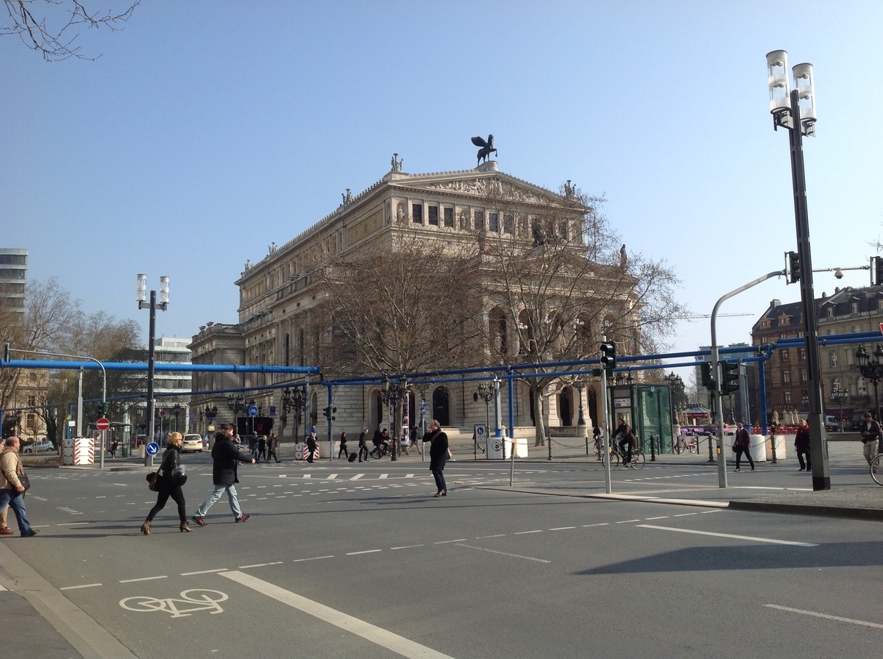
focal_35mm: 35
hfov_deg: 52.7
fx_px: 891
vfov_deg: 40.6
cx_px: 442
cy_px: 330
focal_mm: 4.28
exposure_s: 1/1592
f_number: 2.4
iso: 50
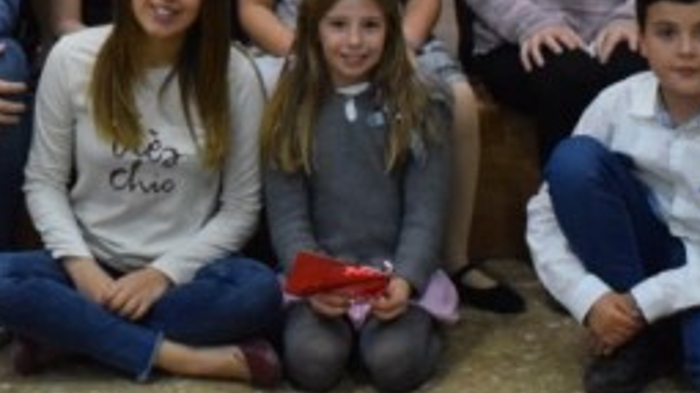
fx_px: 2578
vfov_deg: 8.6
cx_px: 77
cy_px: -122
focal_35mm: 139
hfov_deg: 15.3
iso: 3200
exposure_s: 1/320
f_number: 3.5
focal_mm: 22
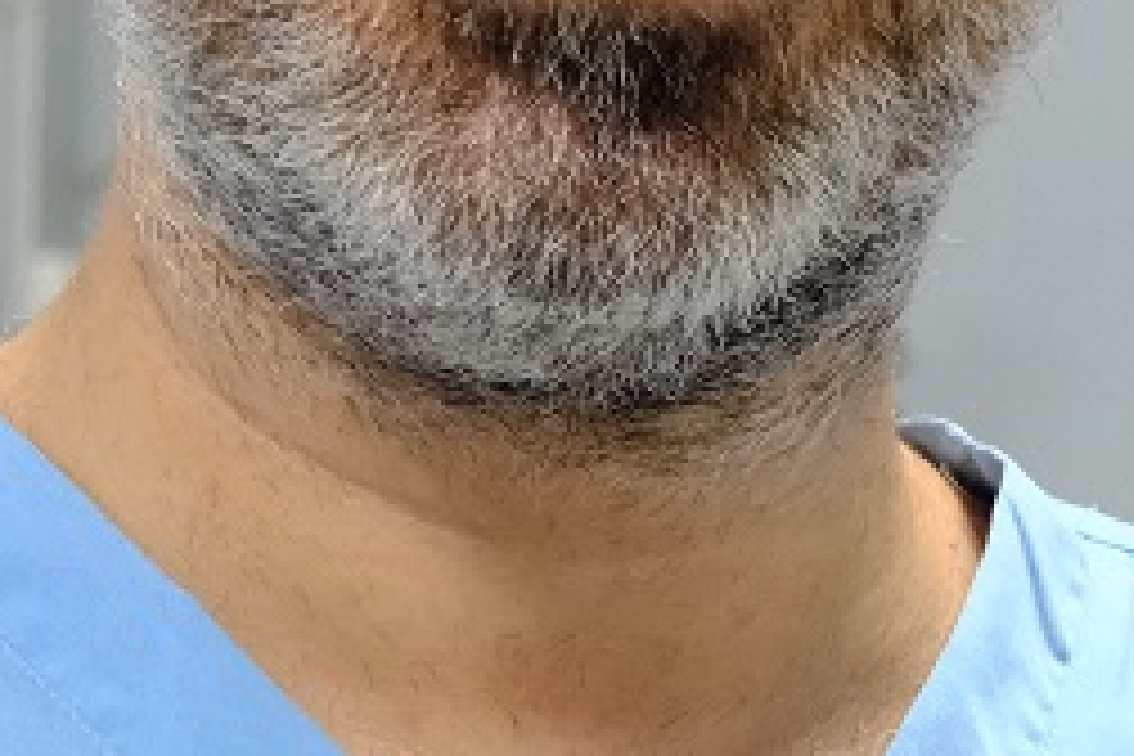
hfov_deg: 9.3
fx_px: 6992
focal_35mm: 222
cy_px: 328
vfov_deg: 6.2
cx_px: 747
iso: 2500
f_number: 4
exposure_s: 1/60
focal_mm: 27.5
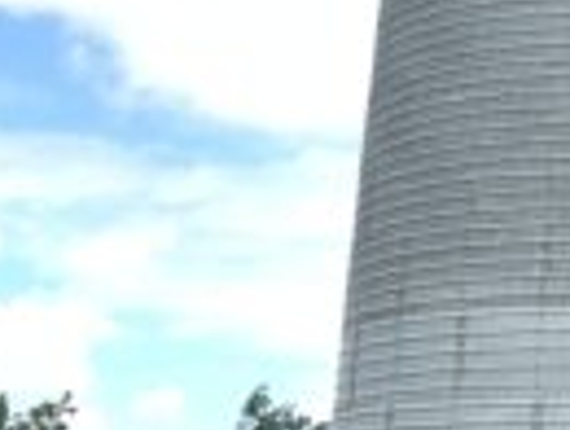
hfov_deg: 20.8
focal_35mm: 80
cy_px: -145
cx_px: 851
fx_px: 1320
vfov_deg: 17.3
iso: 25
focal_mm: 4.25
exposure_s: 1/2075
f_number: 1.8
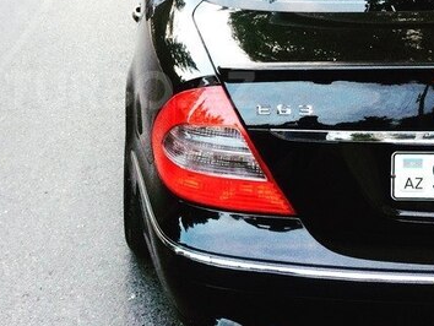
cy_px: 90
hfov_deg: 35.0
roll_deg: +1.8
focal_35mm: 54
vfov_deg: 26.8
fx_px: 677
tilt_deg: -21.1
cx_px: 130
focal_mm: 4.15
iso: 64
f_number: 2.2
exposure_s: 1/33
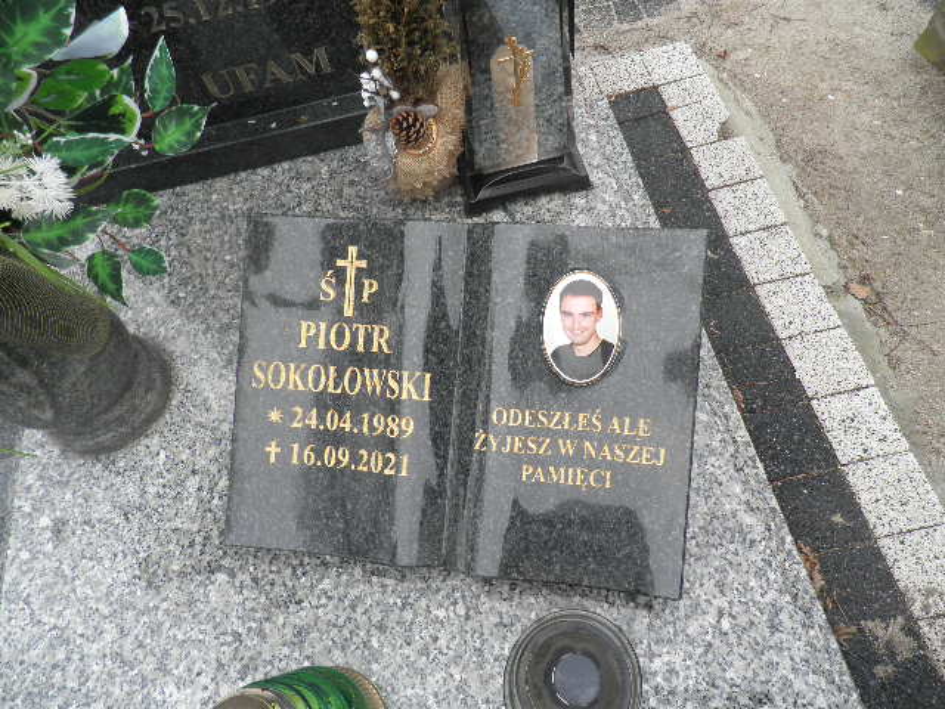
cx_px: 472
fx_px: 655
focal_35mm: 24
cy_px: 354
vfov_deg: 56.8
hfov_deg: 71.6
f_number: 3.3
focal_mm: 4.3
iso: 64
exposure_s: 1/60
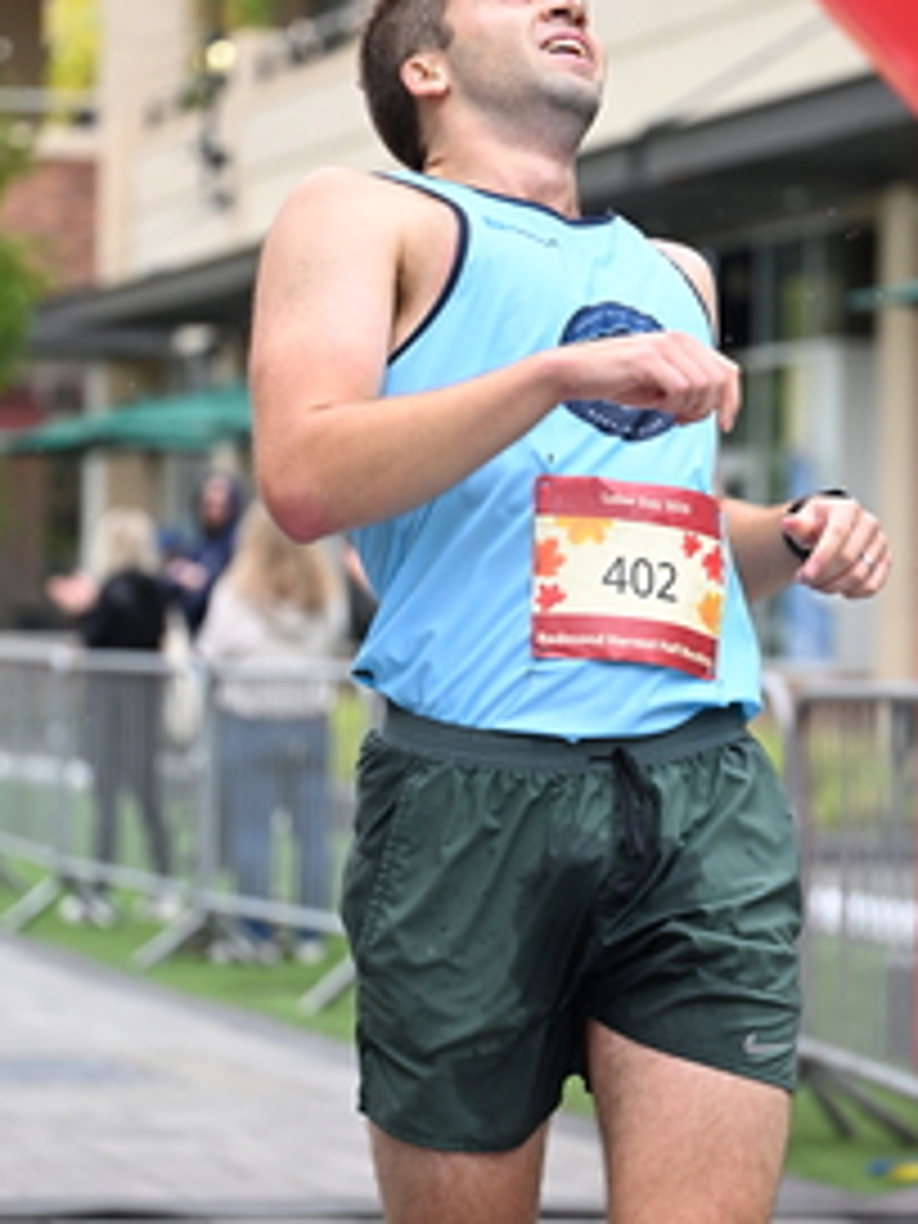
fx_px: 5162
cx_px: 556
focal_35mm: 146
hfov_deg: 10.2
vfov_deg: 13.5
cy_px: 621
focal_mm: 75
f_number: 2.8
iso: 1250
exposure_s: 1/1600
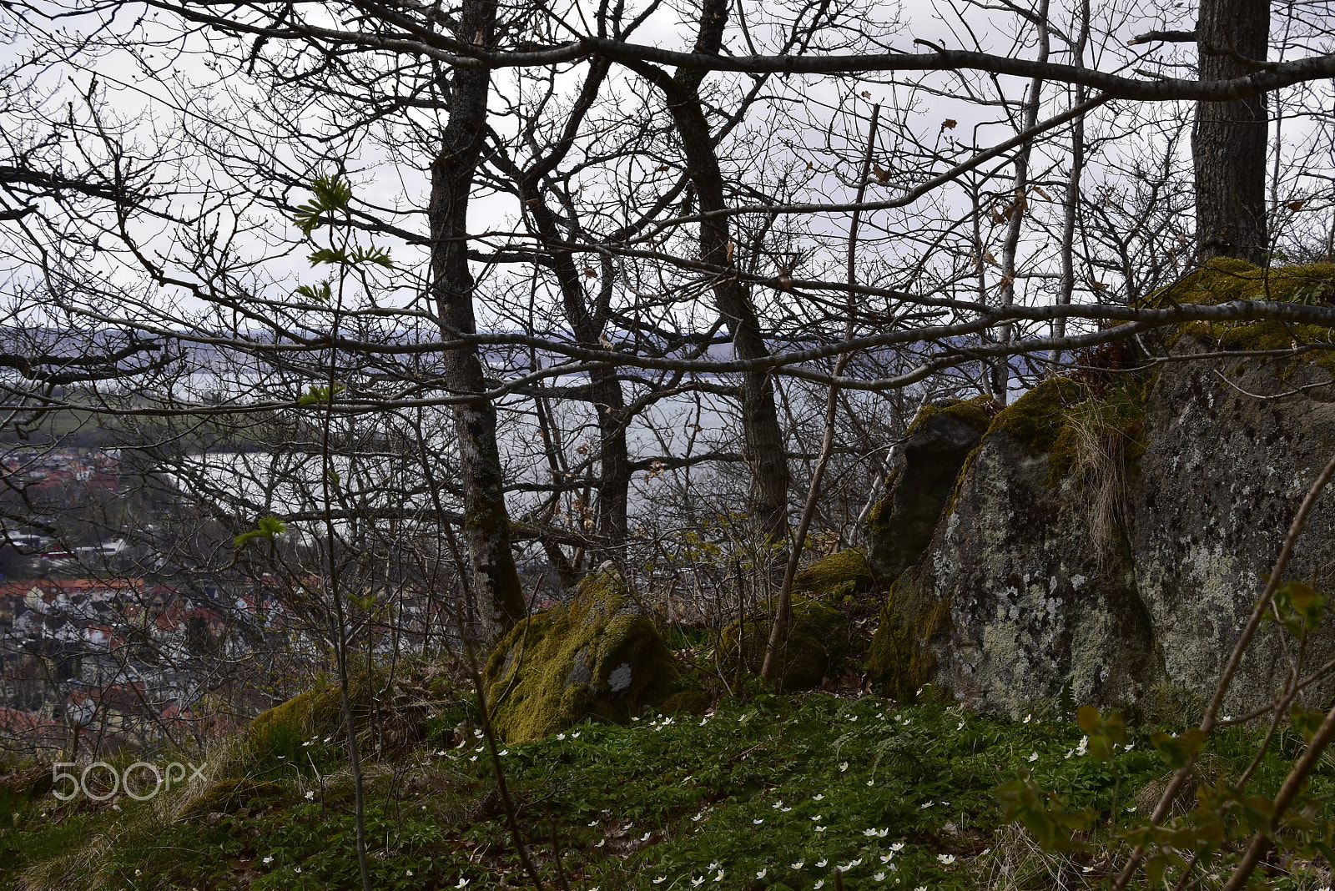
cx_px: 668
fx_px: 2114
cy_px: 446
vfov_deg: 23.8
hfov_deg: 35.0
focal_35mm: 57
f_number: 9
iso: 250
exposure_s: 1/320
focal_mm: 38
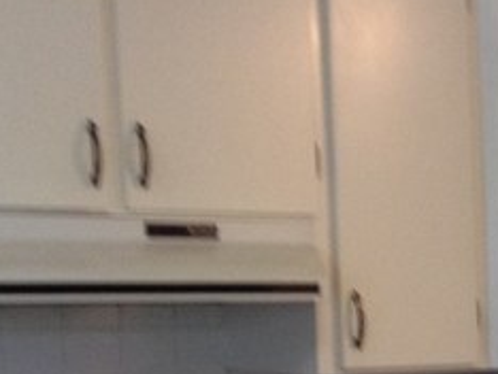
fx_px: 2203
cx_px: 970
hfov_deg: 11.7
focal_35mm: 153
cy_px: 591
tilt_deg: -12.7
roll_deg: +0.8
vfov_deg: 9.4
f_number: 2.4
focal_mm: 4.28
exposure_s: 1/20
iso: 160
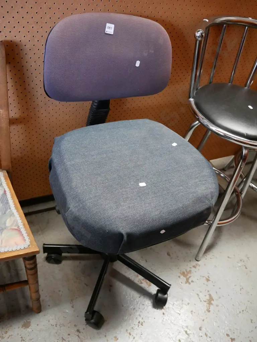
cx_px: 128
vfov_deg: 60.0
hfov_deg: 46.8
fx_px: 297
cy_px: 171
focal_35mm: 30
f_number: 4
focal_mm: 15
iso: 3200
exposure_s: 1/50
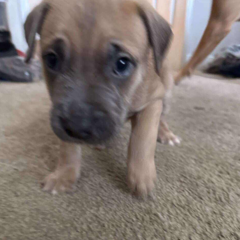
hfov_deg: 55.6
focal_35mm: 29
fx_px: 227
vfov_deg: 55.0
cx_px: 122
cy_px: 151
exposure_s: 1/28
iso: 1000
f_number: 1.8
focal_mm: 6.8
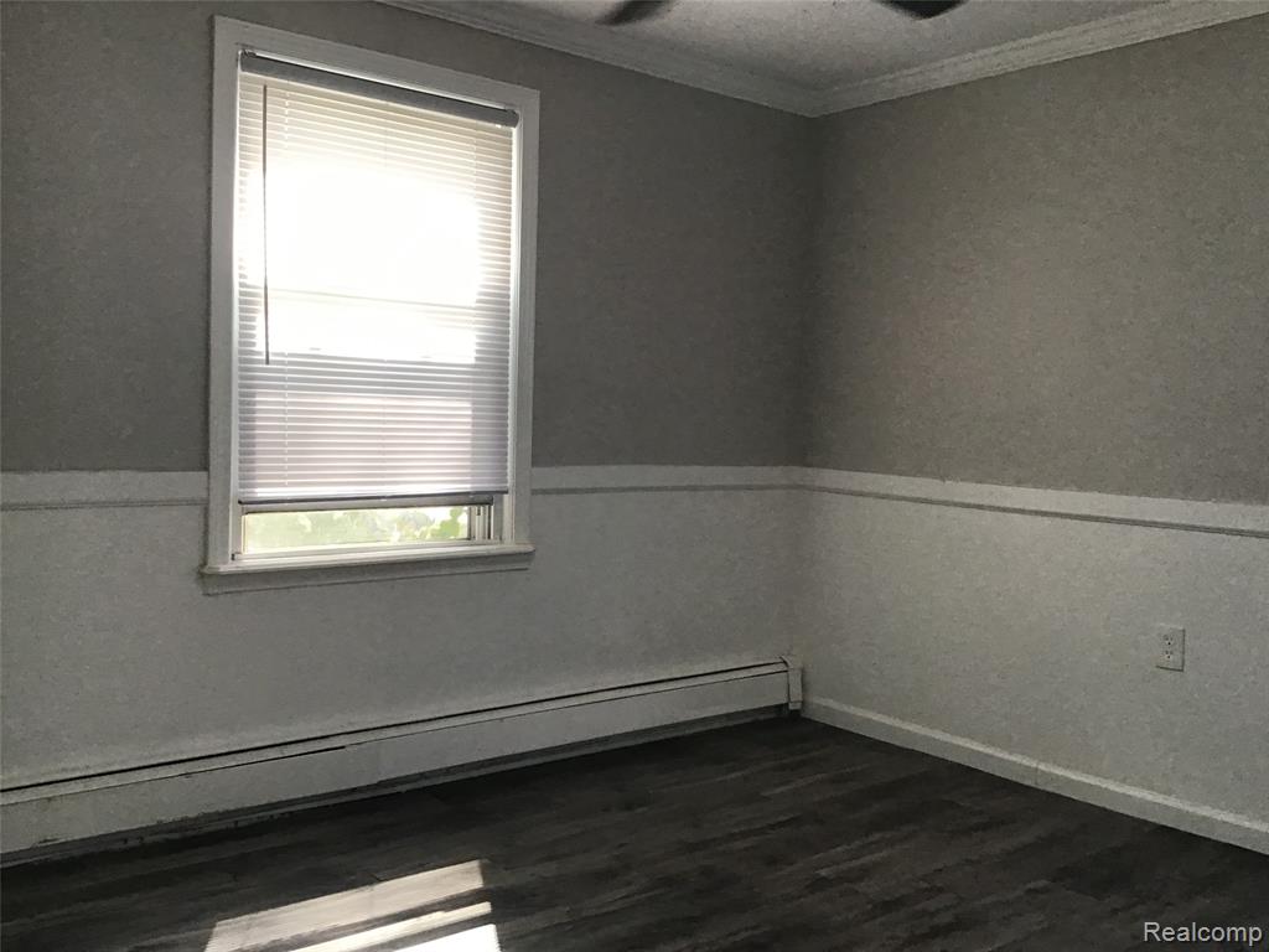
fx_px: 1136
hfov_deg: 58.4
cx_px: 634
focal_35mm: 31
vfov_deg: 45.4
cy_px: 476
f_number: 2.4
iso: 32
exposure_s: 1/30
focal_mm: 3.3
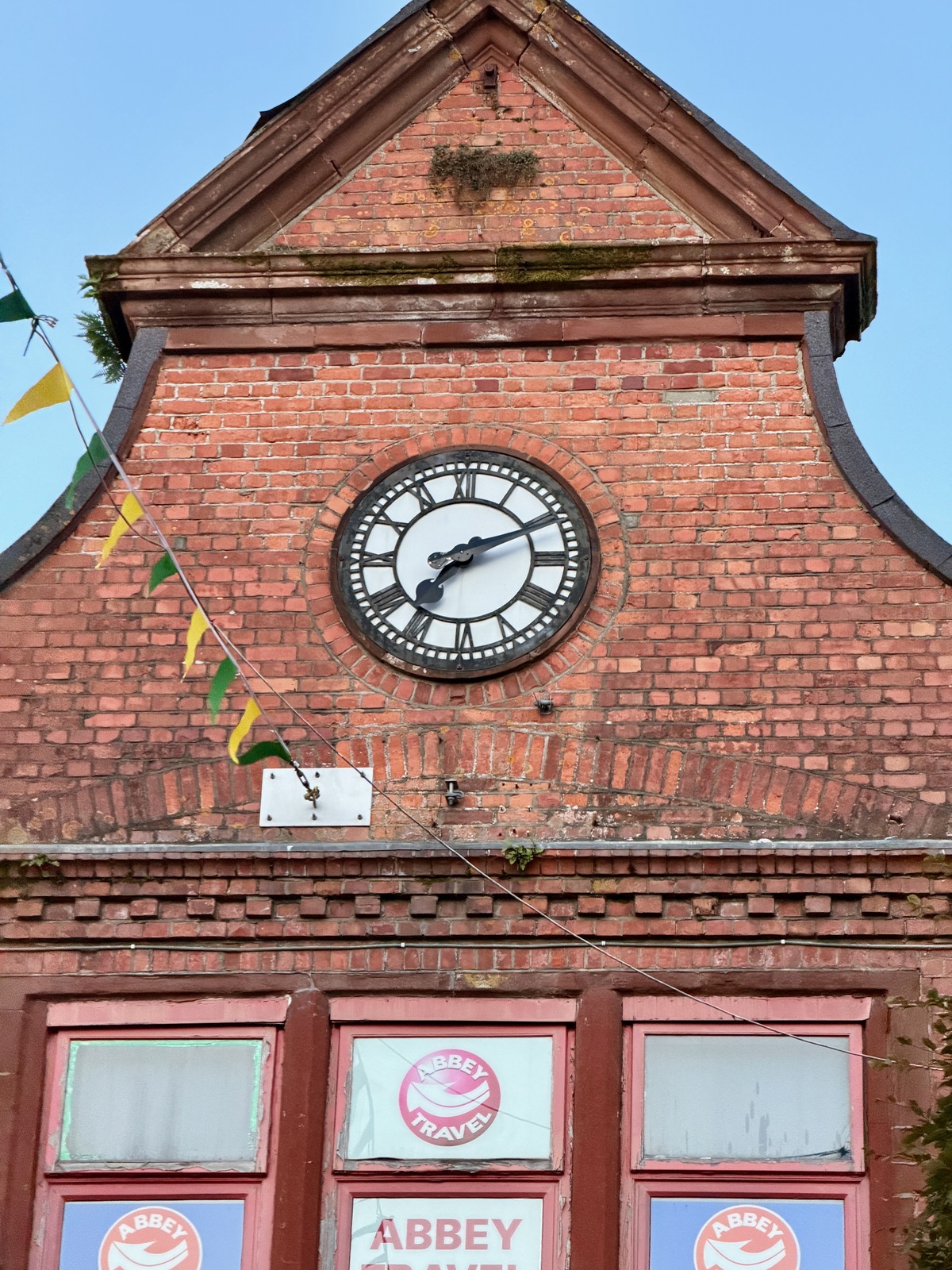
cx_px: 476
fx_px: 3667
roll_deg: -2.5
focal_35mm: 100
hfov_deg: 14.8
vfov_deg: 19.6
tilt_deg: +27.3
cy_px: 635
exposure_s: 1/50
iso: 500
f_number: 2.8
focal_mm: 16.89
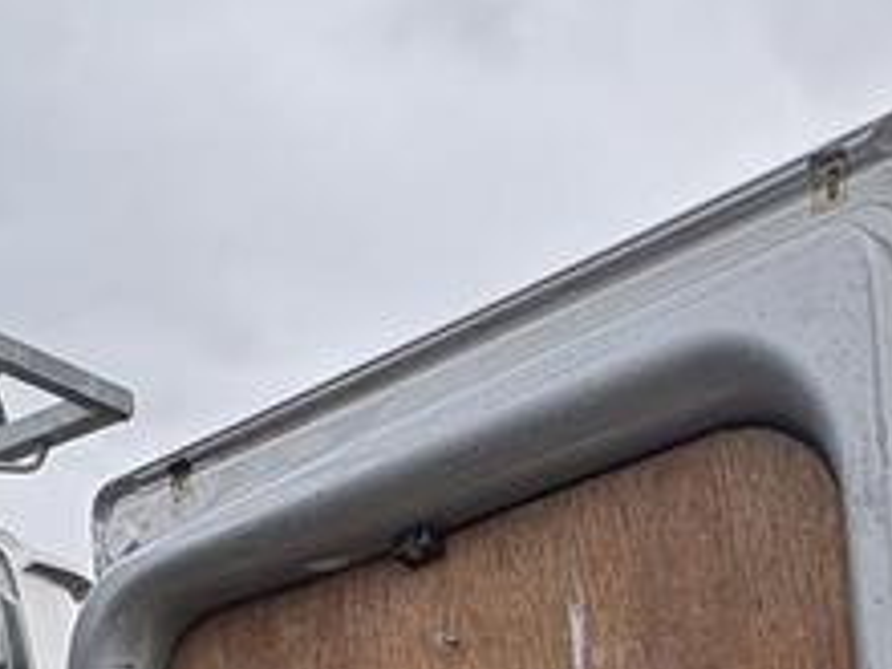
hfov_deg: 32.7
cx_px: 738
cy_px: 1188
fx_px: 1469
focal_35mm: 57
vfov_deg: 19.5
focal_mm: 2.22
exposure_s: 1/636
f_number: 2.2
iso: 40
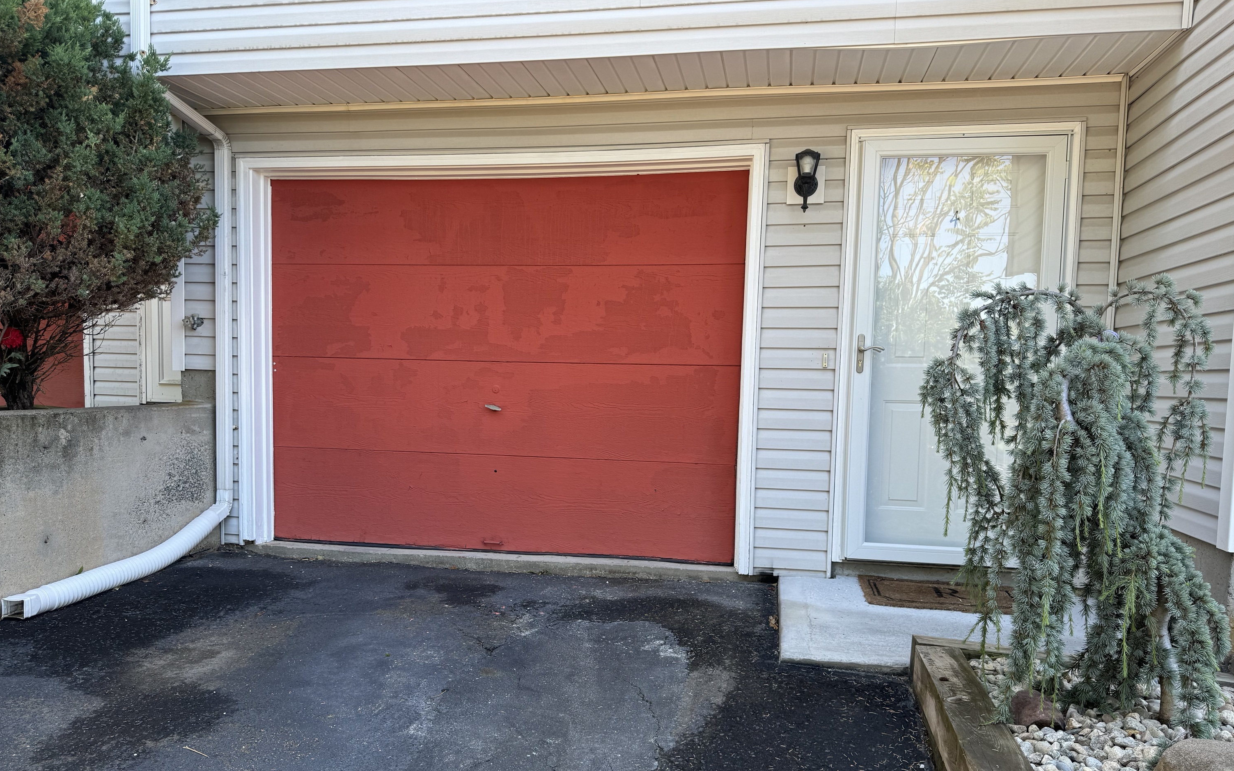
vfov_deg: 47.4
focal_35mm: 26
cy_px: 449
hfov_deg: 70.4
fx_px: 874
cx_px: 608
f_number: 1.78
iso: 80
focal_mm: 6.76
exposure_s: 1/285
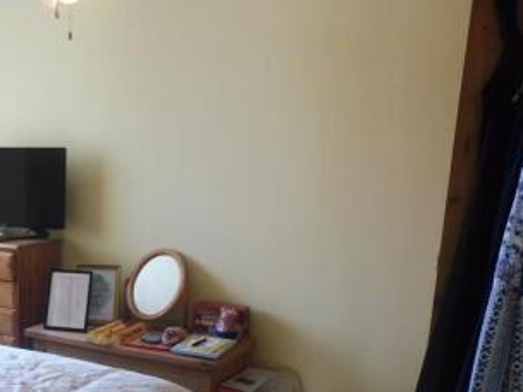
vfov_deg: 30.6
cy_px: 322
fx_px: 695
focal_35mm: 46
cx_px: 35
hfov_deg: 38.0
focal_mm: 4.3
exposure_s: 1/60
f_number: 3.3
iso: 400
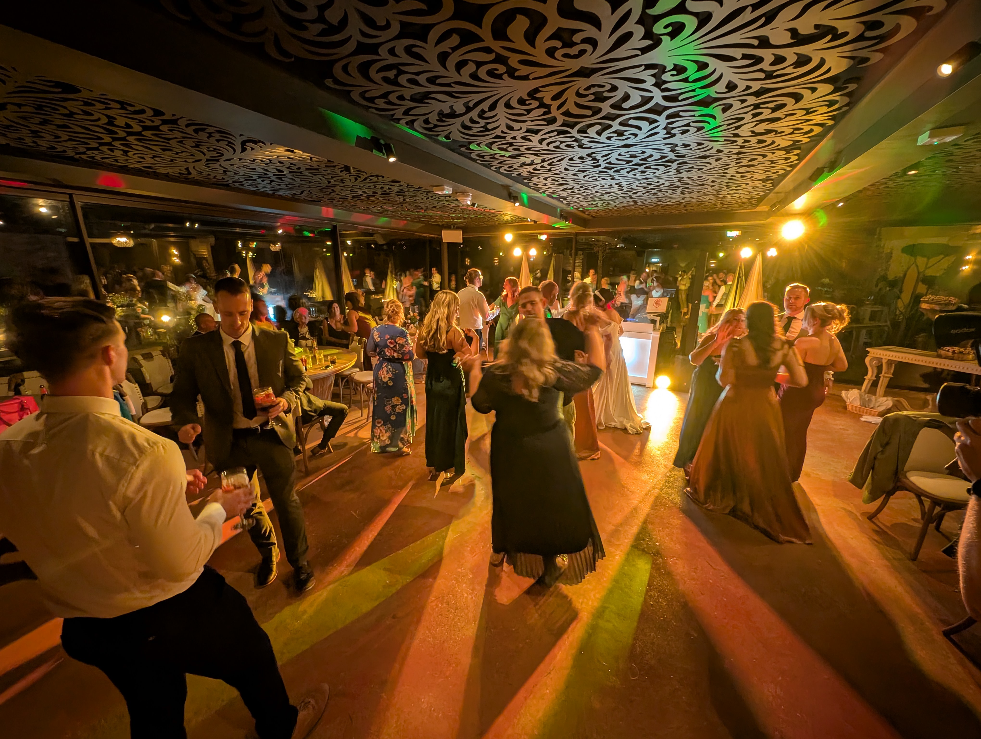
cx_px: 490
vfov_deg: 94.6
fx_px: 341
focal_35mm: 12
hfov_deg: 110.5
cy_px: 370
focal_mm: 2.23
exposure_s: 1/23.4
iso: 357
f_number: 1.95
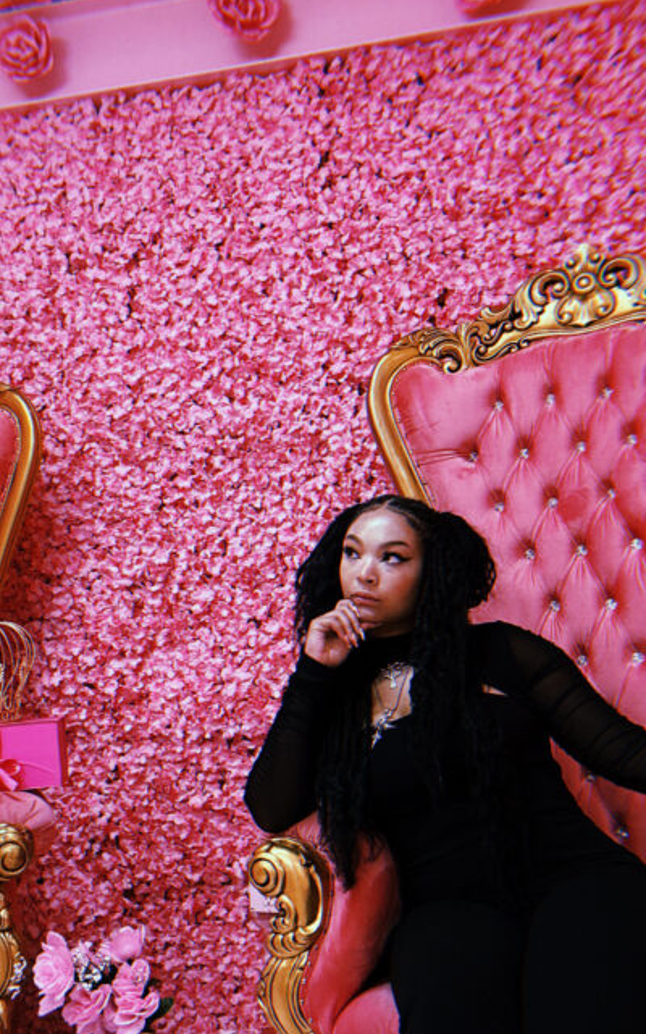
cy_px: 603
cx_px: 271
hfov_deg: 32.7
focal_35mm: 39
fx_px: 1099
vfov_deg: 50.2
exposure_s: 1/60
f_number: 1.9
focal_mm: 2.69
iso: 160
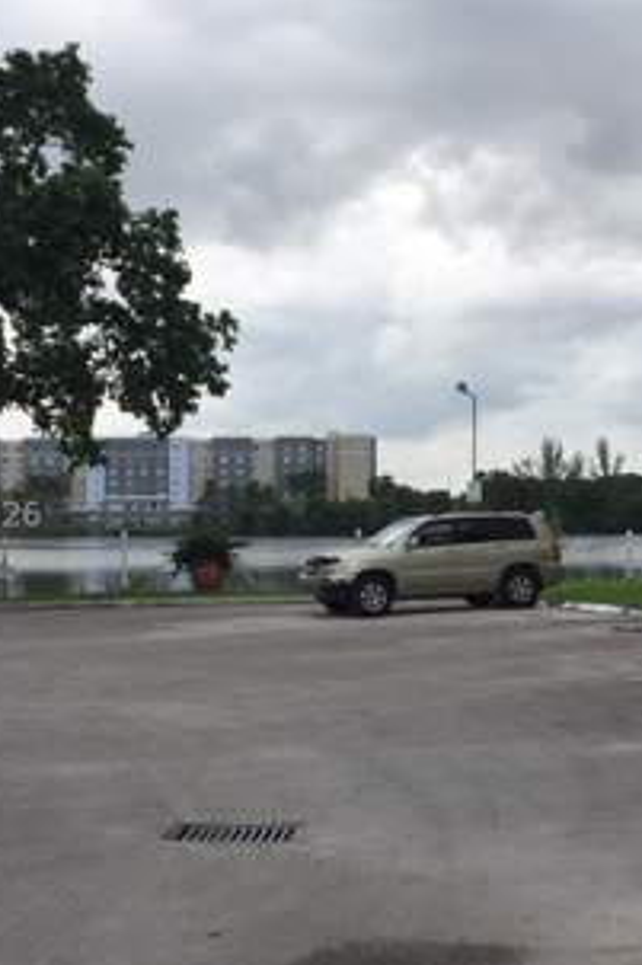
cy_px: 514
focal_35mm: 48
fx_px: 1285
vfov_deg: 41.1
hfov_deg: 28.0
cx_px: 335
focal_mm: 4.15
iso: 32
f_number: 2.2
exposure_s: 1/1522
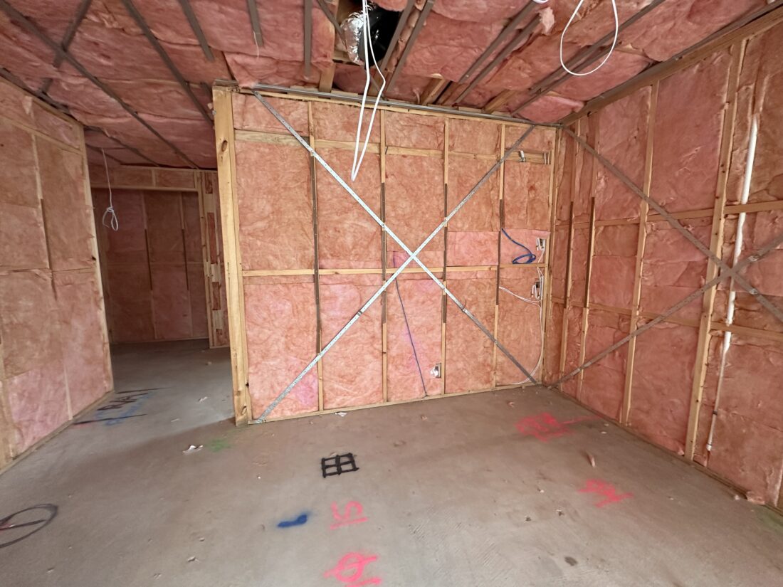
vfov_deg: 85.7
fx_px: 317
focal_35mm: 14
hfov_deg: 102.1
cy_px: 294
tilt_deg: -5.9
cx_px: 392
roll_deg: +0.7
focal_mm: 2.22
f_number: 2.2
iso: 320
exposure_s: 1/65
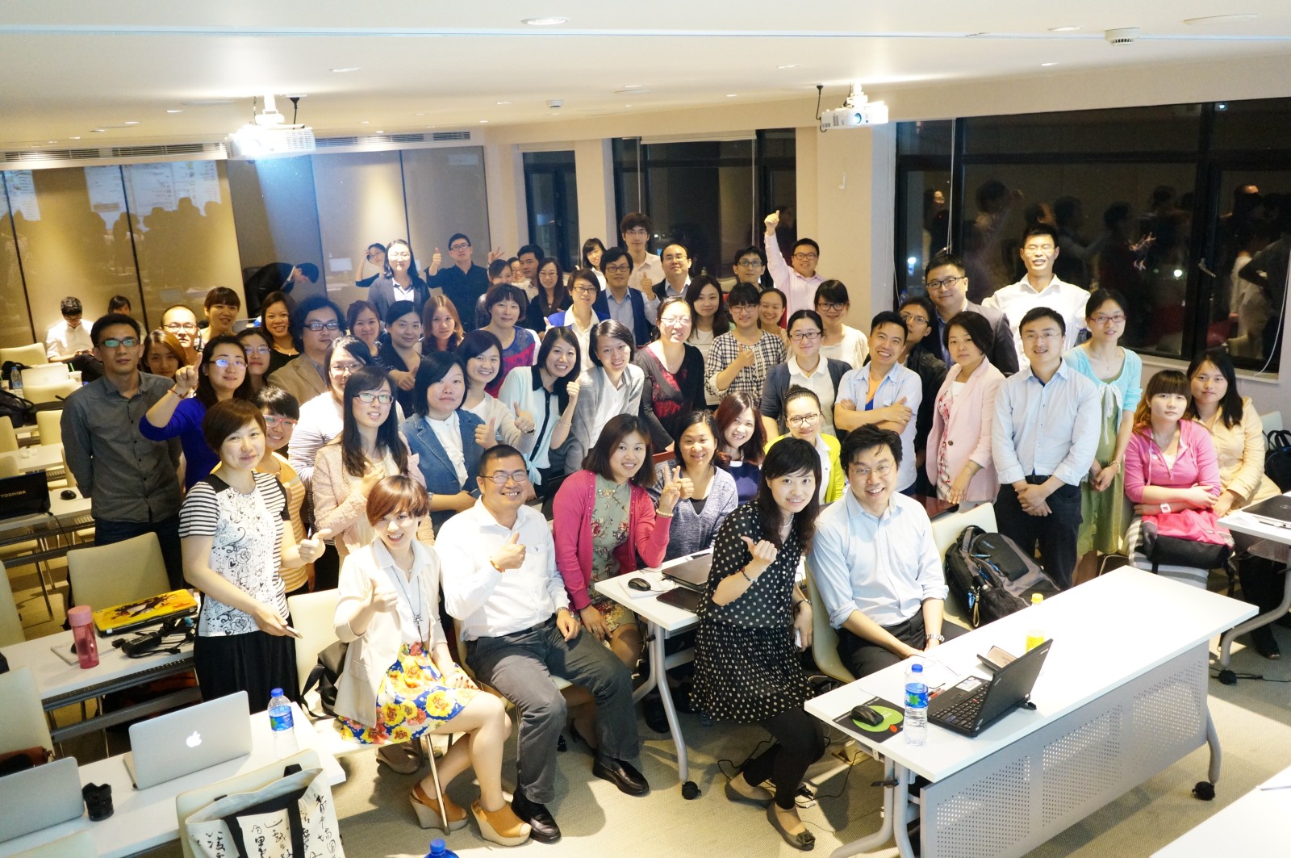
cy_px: 429
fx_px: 1075
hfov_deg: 62.0
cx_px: 646
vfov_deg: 43.5
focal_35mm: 30
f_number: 2.8
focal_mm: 20
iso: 2000
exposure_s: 1/60
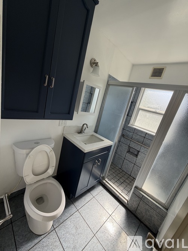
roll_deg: -14.4
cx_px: 94
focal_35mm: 14
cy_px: 126
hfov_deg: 85.7
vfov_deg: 102.1
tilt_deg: -14.3
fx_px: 101
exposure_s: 1/121
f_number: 2.2
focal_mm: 2.22
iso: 50
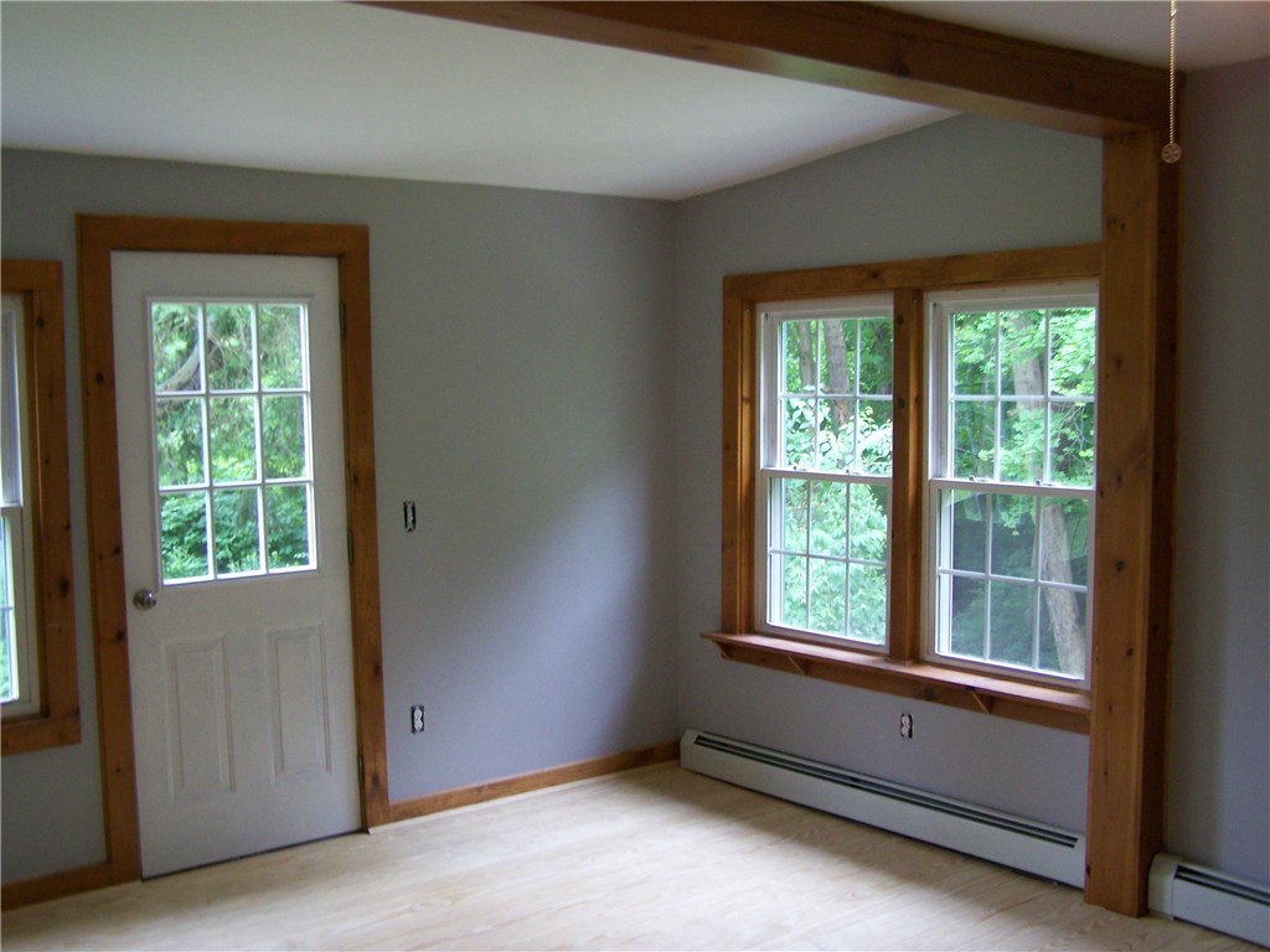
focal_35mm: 38
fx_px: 1394
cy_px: 476
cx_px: 635
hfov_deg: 49.0
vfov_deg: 37.7
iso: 160
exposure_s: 1/25
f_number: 2.8
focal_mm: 6.3
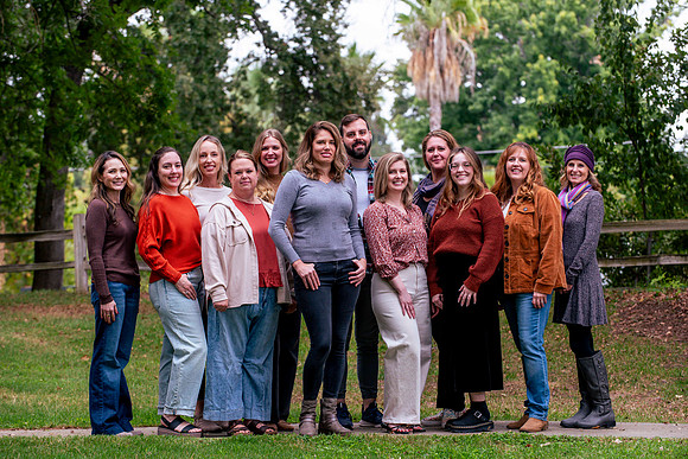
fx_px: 2389
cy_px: 230
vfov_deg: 11.0
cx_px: 344
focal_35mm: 125
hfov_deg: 16.4
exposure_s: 1/250
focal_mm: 125
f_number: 5.6
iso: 200
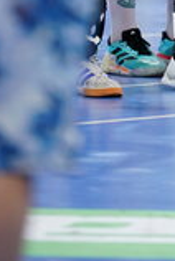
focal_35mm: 614
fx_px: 4457
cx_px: 231
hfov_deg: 2.2
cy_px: -223
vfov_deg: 3.3
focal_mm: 162
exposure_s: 1/1600
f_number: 2.8
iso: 2500
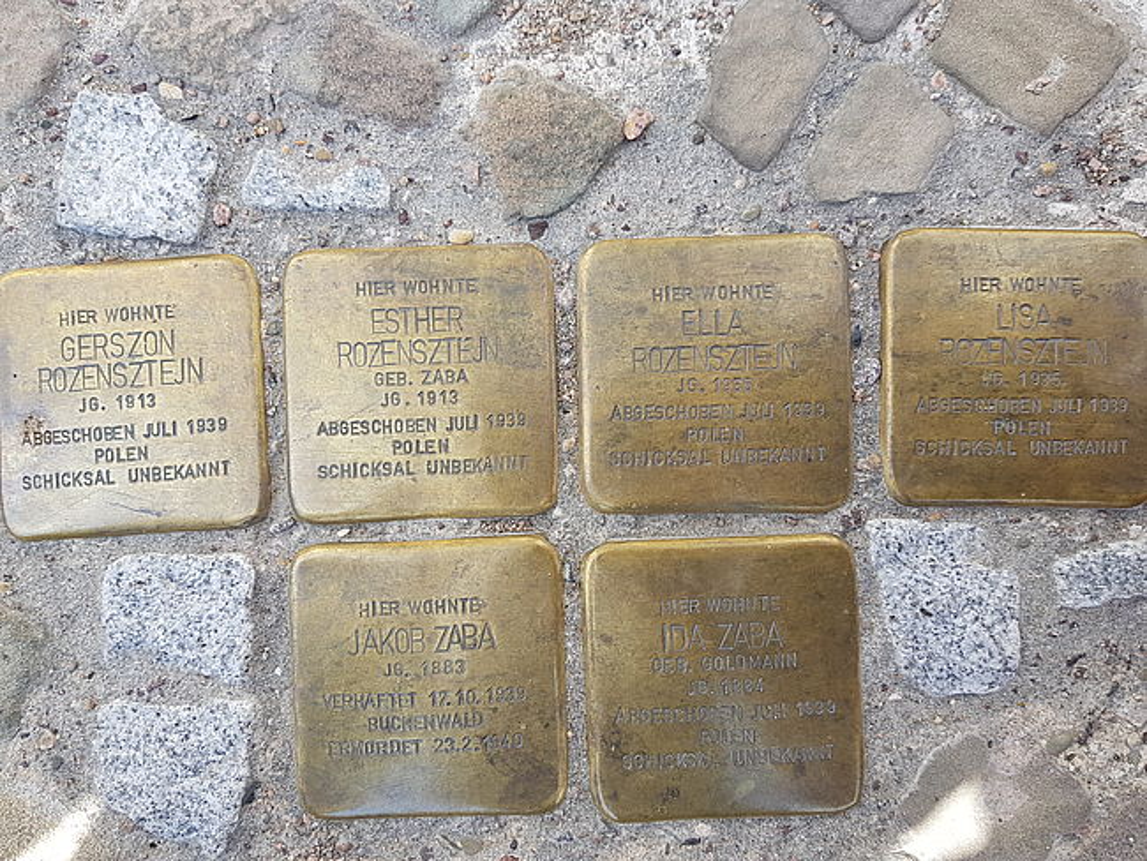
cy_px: 430
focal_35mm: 26
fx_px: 862
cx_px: 574
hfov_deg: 67.3
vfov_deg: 53.1
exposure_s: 1/552
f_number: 1.7
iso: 40
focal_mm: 4.2
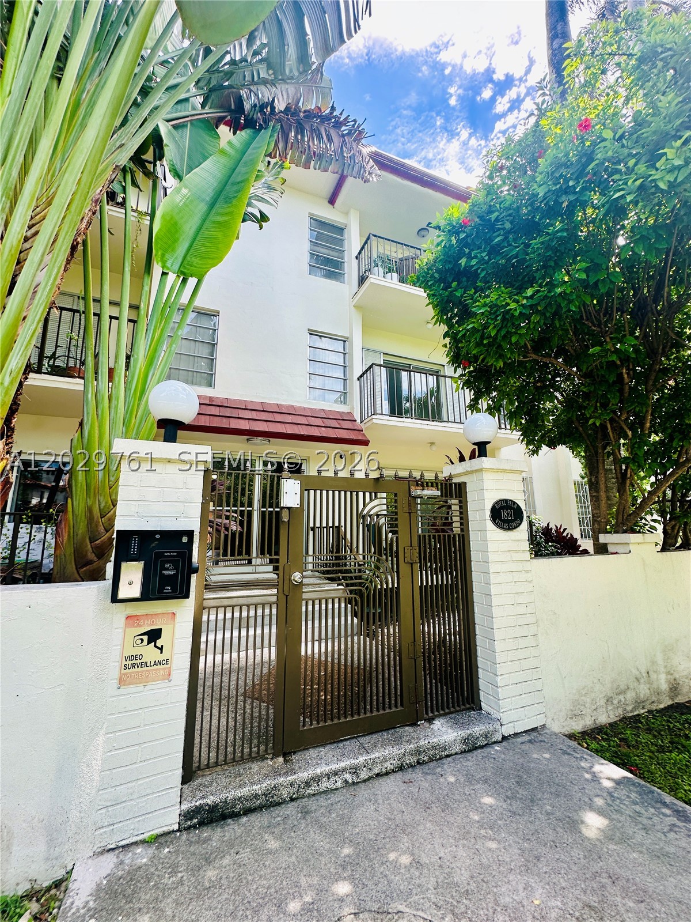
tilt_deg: +11.3
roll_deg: -0.4
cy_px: 461
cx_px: 346
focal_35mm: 14
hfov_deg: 85.7
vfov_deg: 102.1
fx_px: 373
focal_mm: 2.22
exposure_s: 1/336
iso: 40
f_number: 2.2
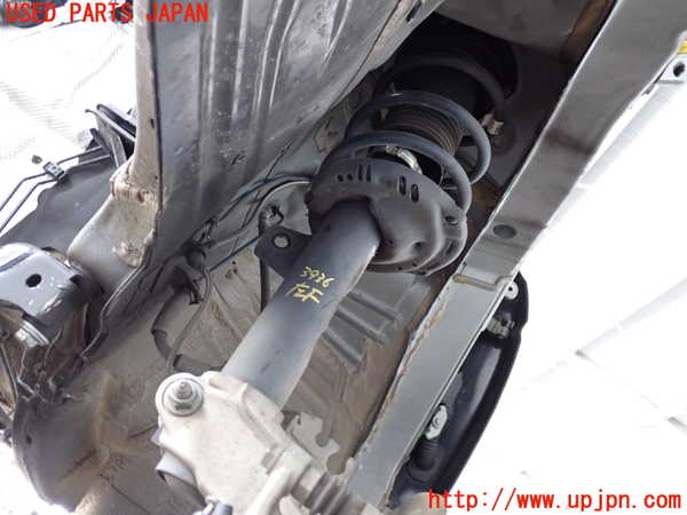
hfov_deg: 60.0
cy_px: 258
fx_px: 595
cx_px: 344
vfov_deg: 46.8
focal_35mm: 30
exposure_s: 1/30
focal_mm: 5.4
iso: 250
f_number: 2.3
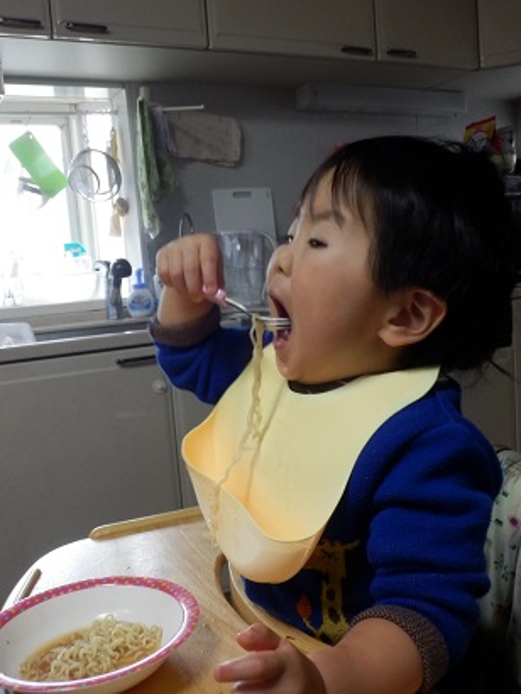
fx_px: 842
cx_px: 260
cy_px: 347
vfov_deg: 44.8
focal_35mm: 42
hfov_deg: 34.4
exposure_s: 1/40
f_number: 4
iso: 640
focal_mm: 7.4
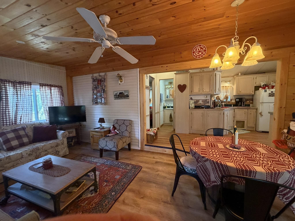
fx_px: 119
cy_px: 110
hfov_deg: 102.1
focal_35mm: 14
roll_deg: +1.8
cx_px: 148
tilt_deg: -4.0
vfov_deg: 85.7
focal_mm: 2.22
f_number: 2.2
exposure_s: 1/60
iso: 500
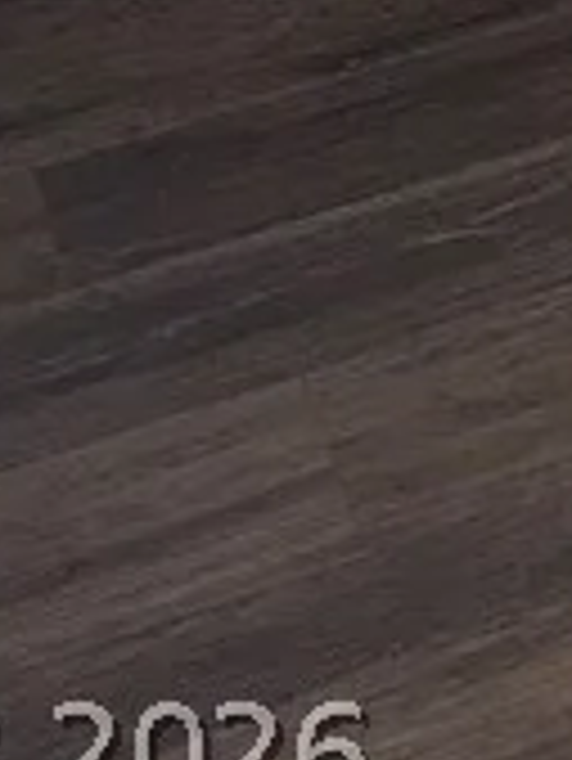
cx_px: 1450
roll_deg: +1.1
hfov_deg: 9.1
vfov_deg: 10.3
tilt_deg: -6.7
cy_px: -1448
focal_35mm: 145
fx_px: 3191
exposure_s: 1/15
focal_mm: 6.76
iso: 125
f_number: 1.78
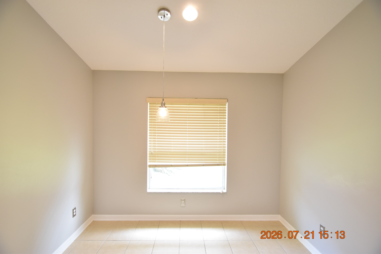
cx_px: 190
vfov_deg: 77.3
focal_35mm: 15
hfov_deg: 100.4
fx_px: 159
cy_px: 127
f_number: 3.5
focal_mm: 10
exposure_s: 1/45
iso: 800
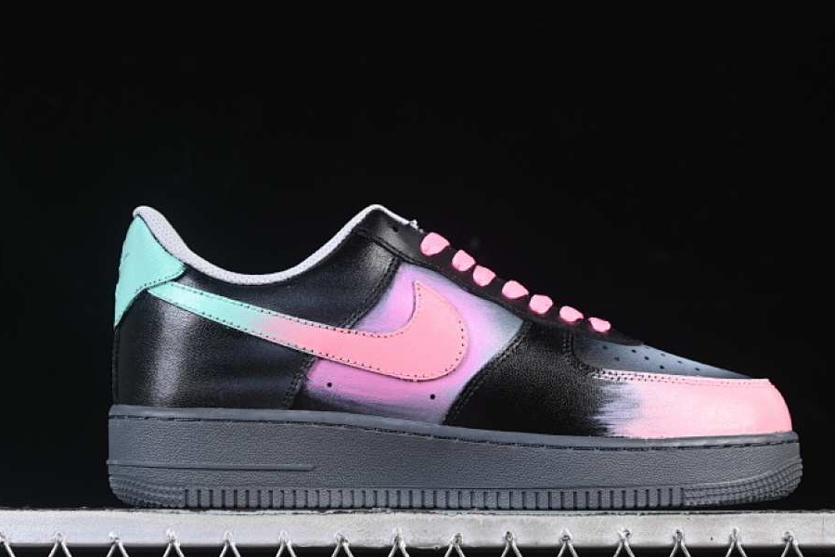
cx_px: 452
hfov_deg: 22.6
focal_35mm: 90
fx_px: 2087
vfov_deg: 15.2
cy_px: 302
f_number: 6.3
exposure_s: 1/50
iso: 160
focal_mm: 50
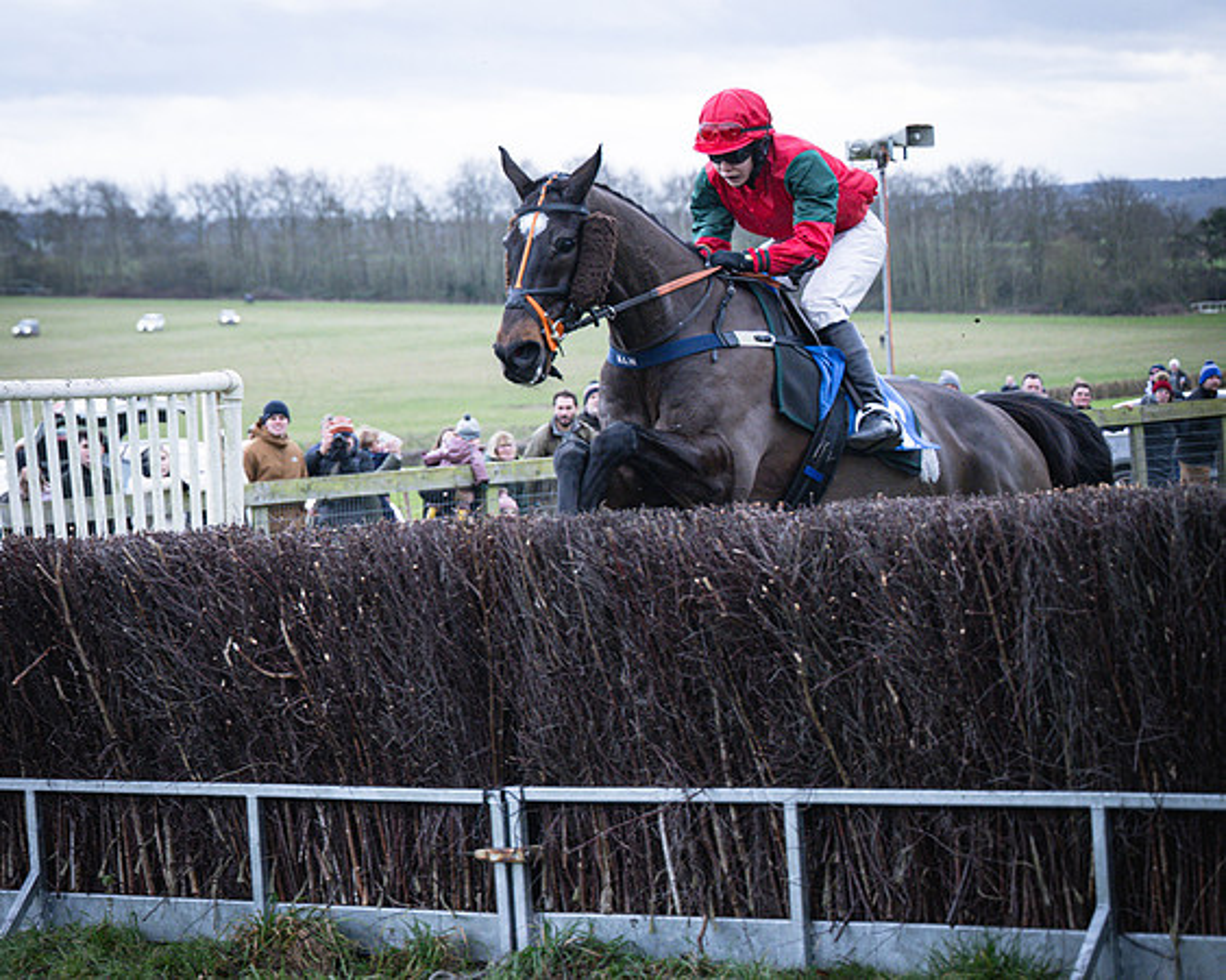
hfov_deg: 16.4
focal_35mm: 116
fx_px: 4204
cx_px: 154
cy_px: 368
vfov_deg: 13.3
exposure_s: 1/2000
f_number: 2.8
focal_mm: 70
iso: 800
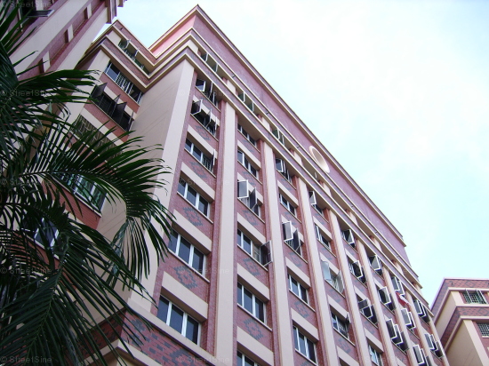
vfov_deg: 40.7
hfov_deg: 52.6
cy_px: 183
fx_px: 494
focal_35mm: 35
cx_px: 244
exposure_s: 1/50
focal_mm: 5.95
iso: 100
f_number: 2.8
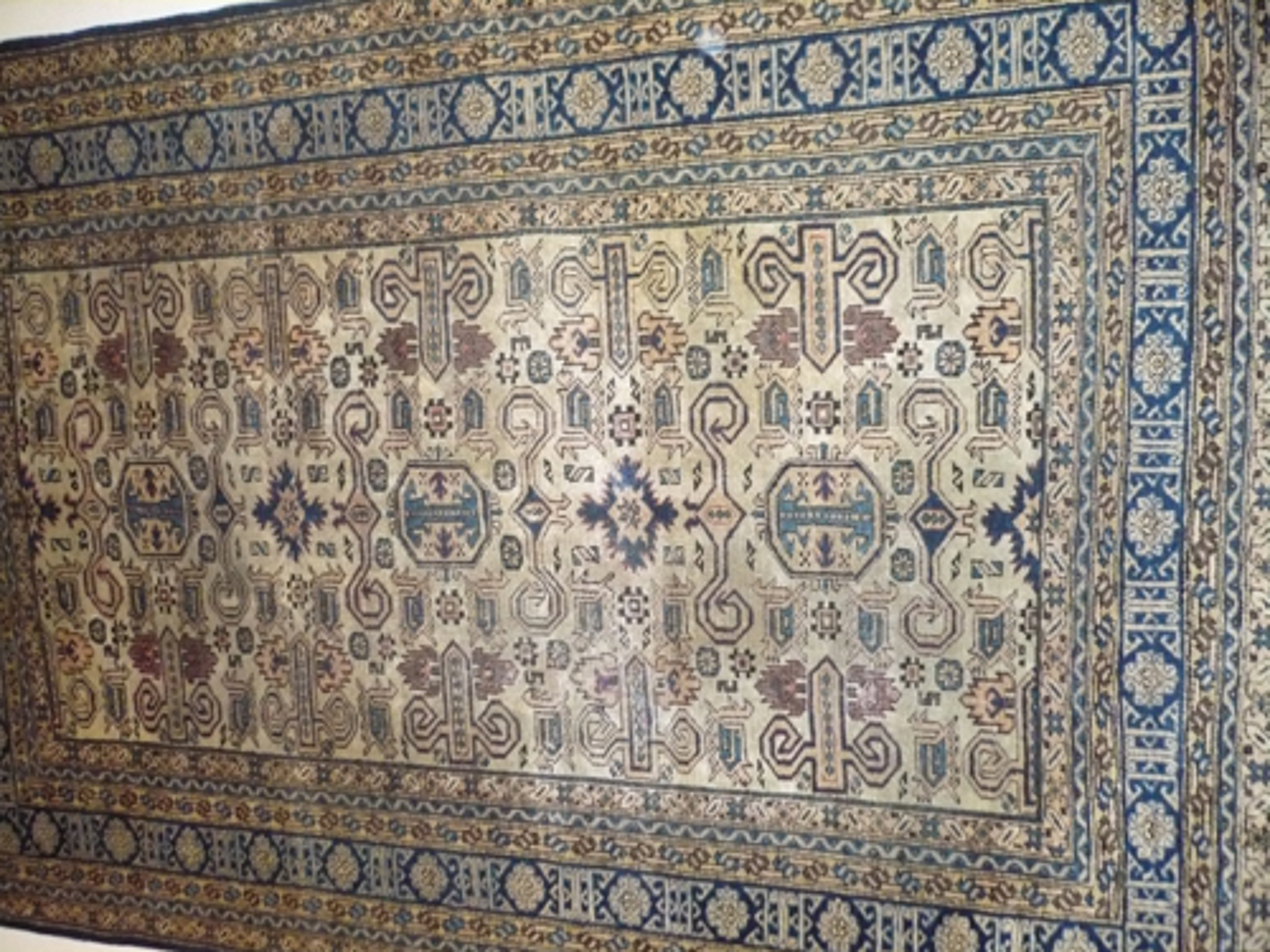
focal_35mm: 35
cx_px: 635
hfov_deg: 52.6
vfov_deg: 40.7
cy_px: 476
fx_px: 1284
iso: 400
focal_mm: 5.8
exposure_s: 1/30
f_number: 2.8
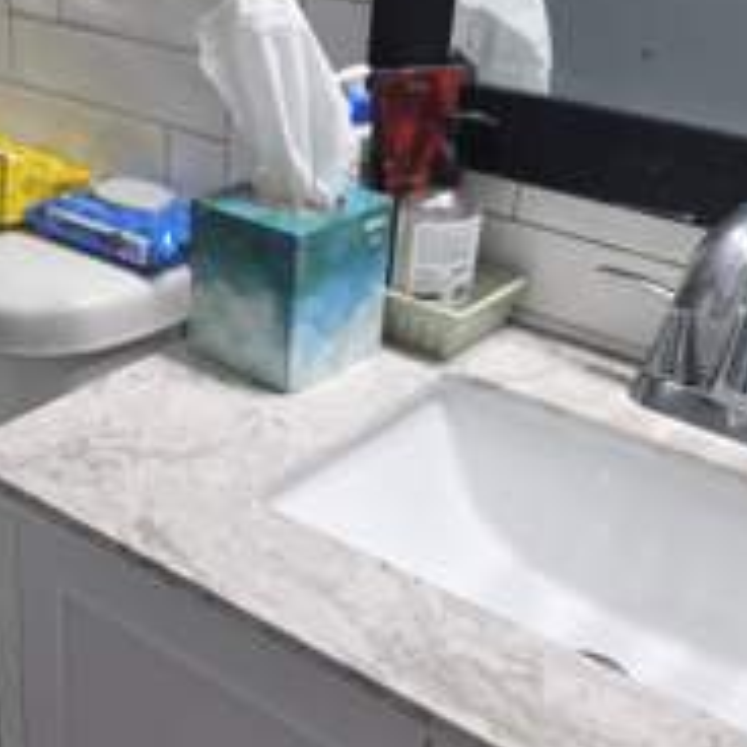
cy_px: 408
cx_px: 154
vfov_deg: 32.2
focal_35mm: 53
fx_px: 1294
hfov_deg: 31.4
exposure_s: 1/120
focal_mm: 6.5
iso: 80
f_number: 1.4
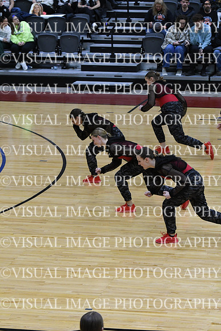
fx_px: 1353
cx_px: 110
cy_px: 166
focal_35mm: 147
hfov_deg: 9.3
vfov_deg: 14.0
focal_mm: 98
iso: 3200
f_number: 3.5
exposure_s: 1/400
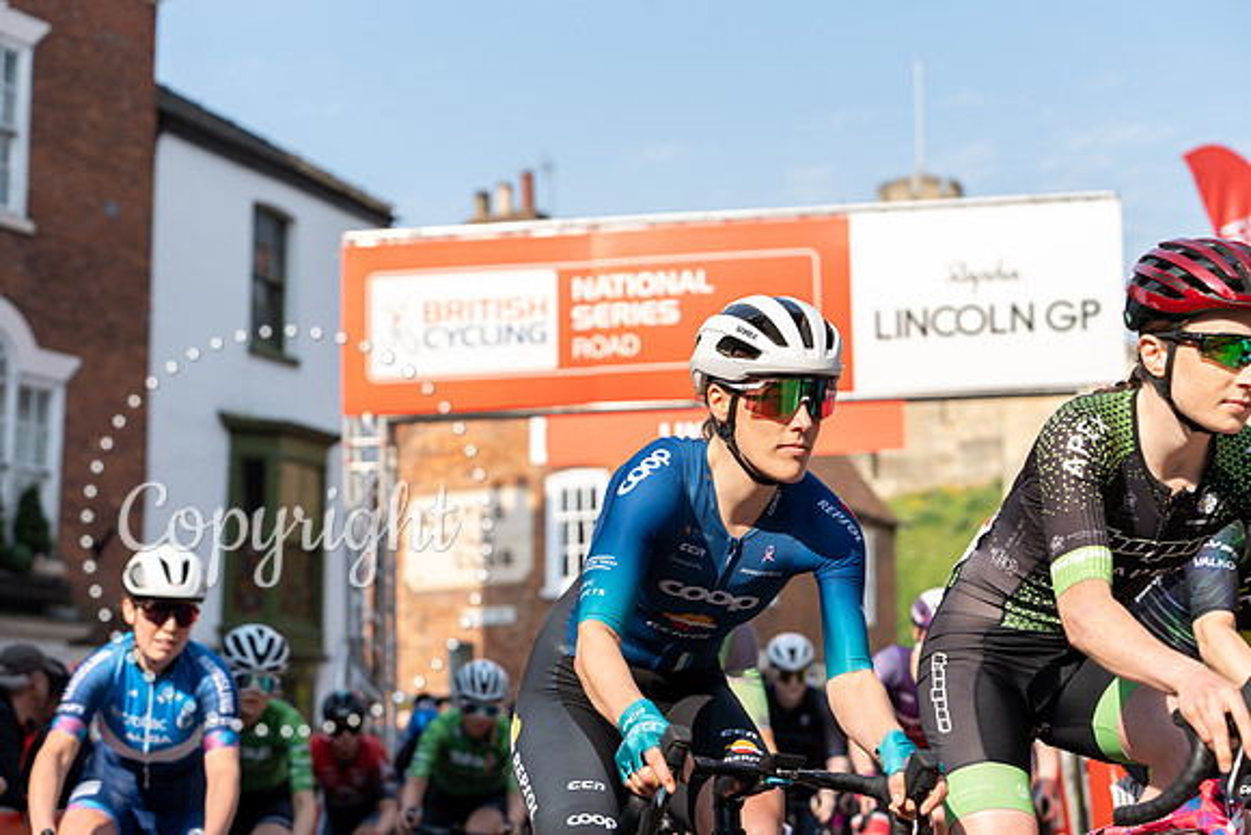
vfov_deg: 19.5
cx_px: 626
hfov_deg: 28.8
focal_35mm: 70
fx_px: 2433
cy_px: 418
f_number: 4
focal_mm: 70
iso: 200
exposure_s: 1/1000
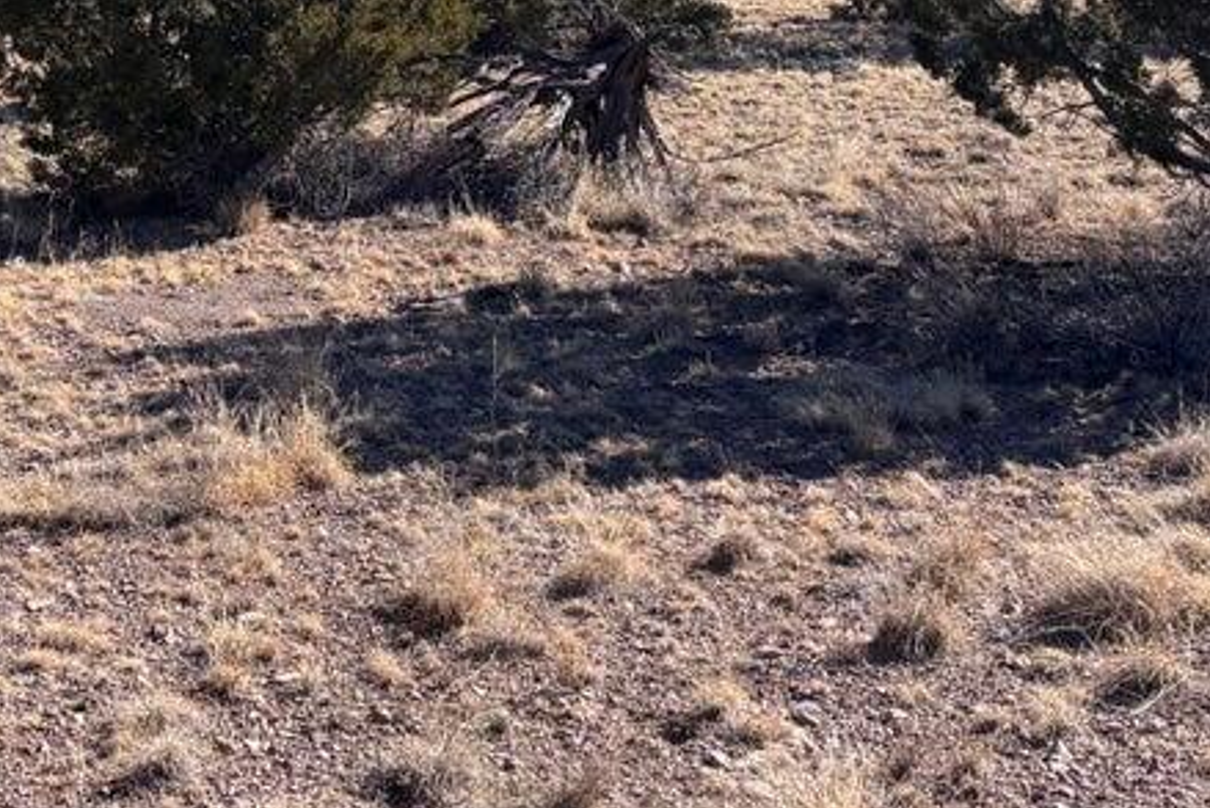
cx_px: 456
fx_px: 2824
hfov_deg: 24.1
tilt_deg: +2.7
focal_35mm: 84
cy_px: -270
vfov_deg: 15.4
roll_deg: -0.7
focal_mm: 5.96
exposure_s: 1/3788
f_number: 1.6
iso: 50
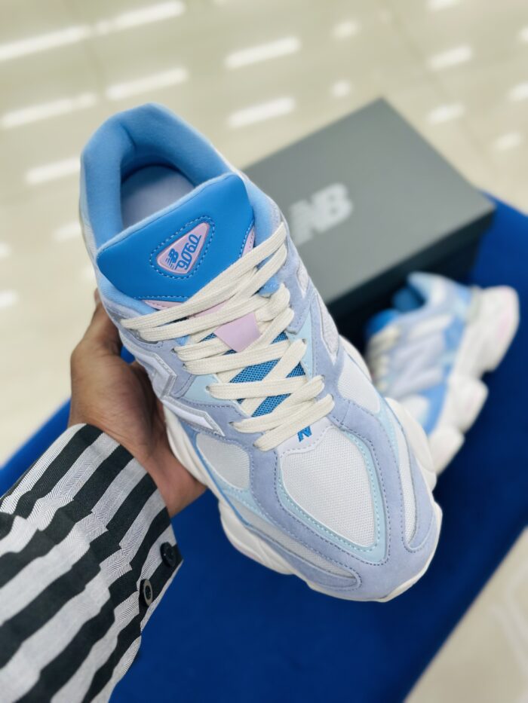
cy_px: 352
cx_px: 264
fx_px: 976
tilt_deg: -58.2
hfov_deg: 30.3
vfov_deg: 39.7
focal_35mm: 48
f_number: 1.78
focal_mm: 6.86
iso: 64
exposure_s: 1/120
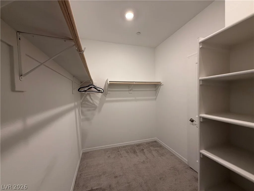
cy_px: 96
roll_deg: +0.4
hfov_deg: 102.1
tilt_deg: +0.0
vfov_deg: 85.7
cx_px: 127
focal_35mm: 14
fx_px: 103
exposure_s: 1/120
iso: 250
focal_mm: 2.22
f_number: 2.2
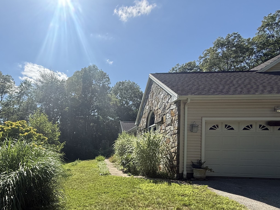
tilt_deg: +0.5
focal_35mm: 21
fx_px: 170
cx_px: 81
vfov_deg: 61.2
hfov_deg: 75.0
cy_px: 147
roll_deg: -1.1
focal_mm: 2.22
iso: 64
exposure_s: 1/1368
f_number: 2.2
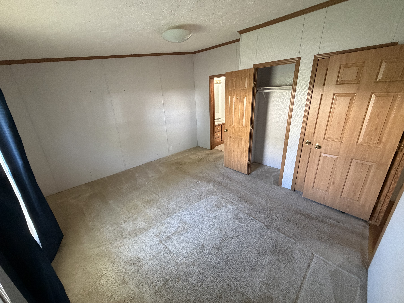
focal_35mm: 14
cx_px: 202
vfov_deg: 85.7
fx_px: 163
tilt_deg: -18.8
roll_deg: +2.6
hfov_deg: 102.1
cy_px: 152
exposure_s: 1/60
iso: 500
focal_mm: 2.22
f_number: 2.2
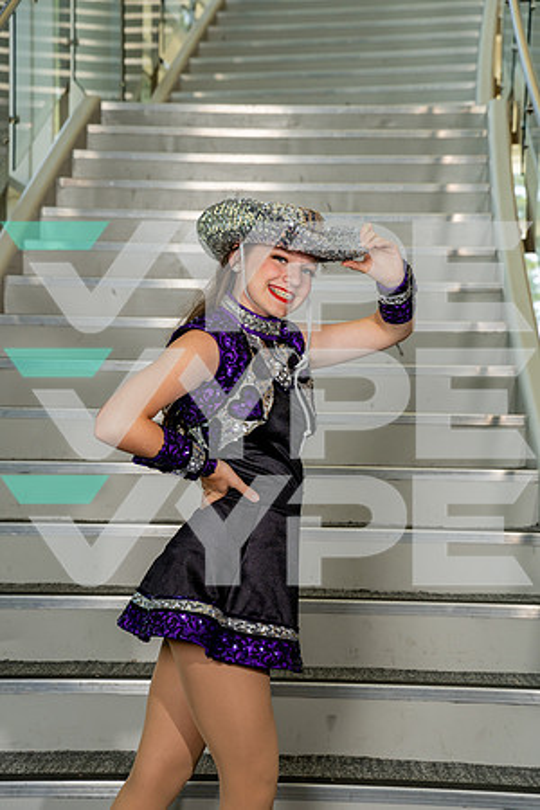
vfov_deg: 28.8
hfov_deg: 19.5
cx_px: 270
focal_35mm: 70
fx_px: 1575
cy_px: 405
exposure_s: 1/250
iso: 400
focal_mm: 70
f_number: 5.6
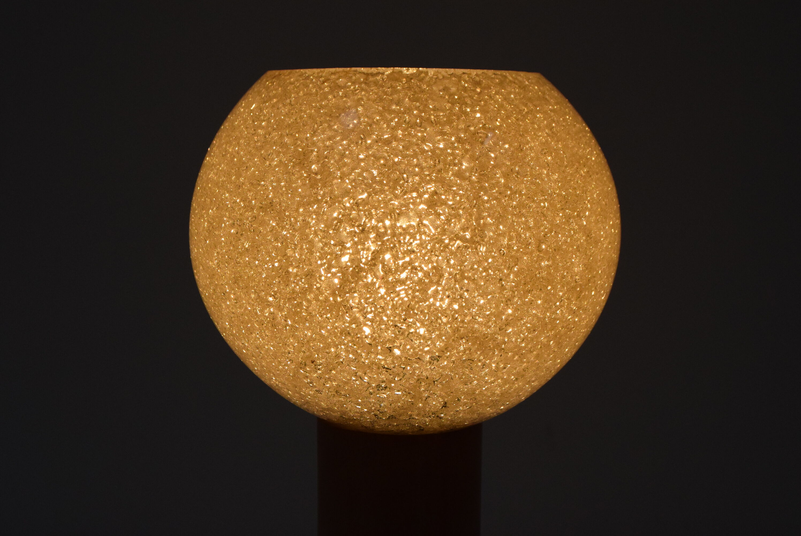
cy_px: 268
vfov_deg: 20.2
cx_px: 400
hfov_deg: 29.8
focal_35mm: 68
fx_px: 1503
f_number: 10
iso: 1600
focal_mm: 45
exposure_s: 1/400
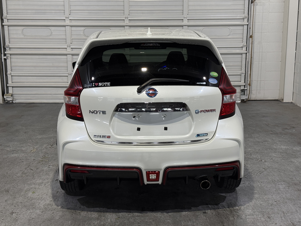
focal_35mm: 48
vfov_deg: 30.3
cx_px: 150
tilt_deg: -11.1
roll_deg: +0.1
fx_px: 417
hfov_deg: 39.7
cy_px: 113
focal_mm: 6.76
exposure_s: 1/120
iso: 80
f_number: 1.78
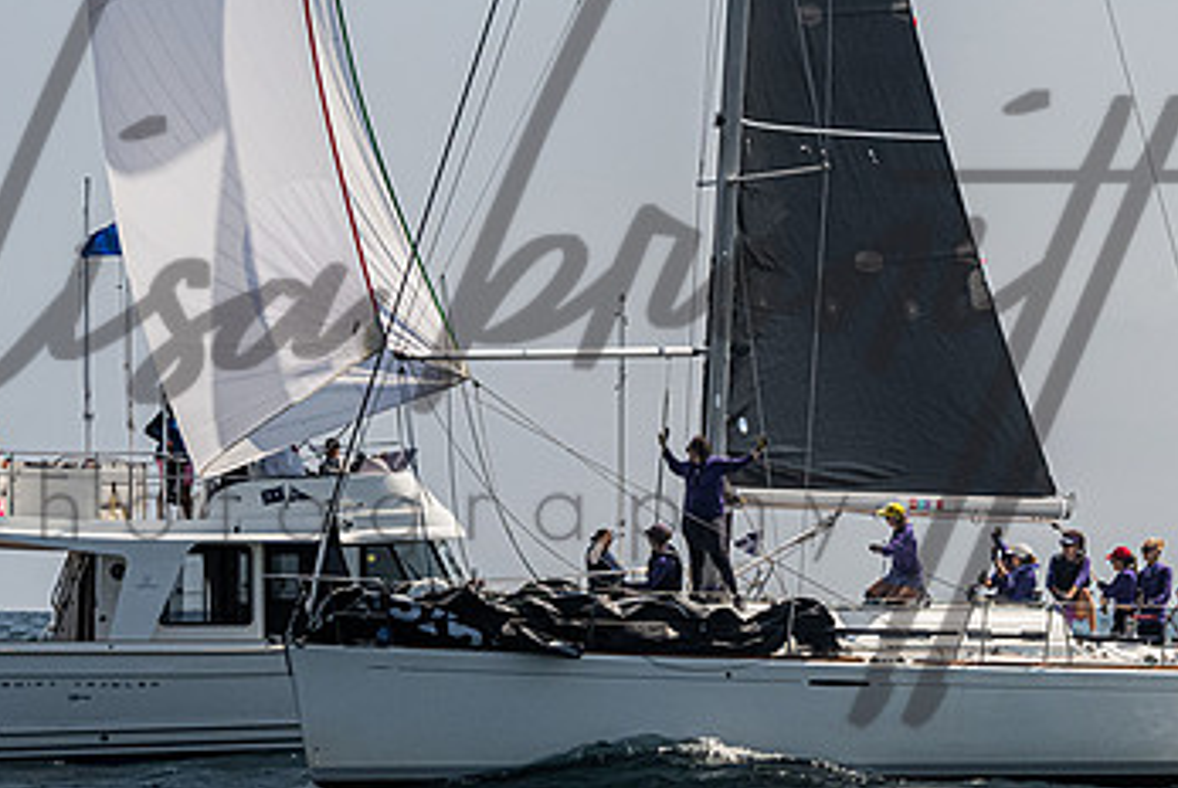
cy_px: 330
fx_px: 6975
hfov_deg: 9.6
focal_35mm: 213
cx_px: 1036
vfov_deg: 6.5
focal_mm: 95
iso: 1250
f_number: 10
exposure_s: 1/3200
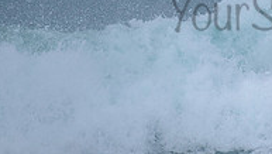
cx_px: 314
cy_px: -2
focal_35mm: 1575
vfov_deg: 0.8
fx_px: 11370
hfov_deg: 1.4
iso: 360
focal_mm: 500
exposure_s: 1/2000
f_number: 5.6
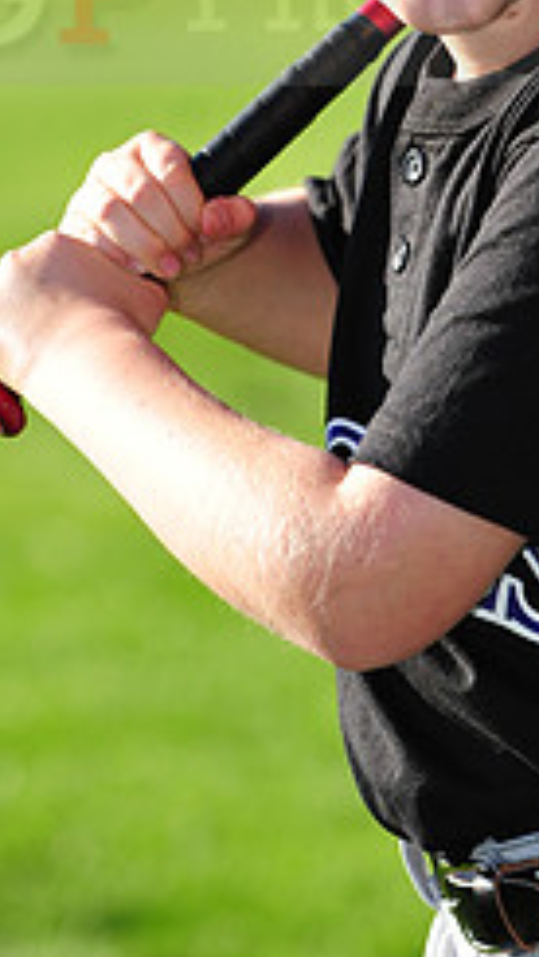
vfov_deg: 6.7
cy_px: -39
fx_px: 8173
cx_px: 473
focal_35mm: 322
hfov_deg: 3.8
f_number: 4.5
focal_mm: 130
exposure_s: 1/800
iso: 200
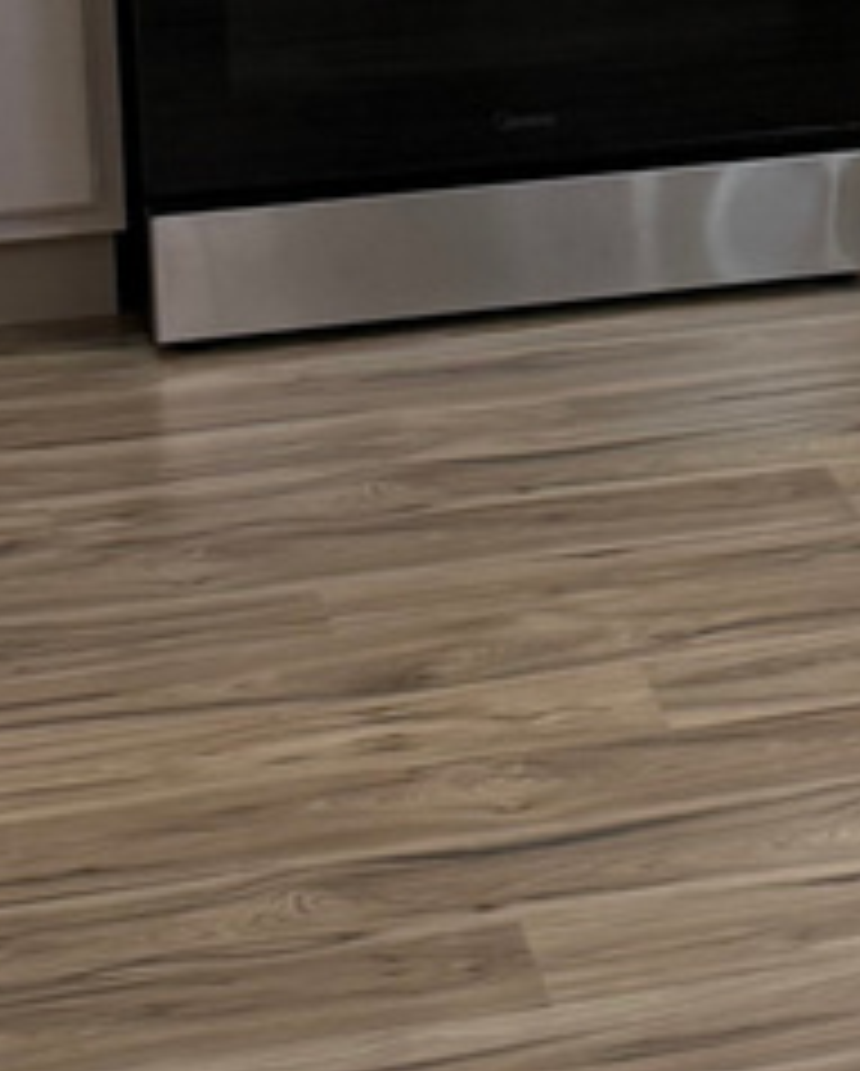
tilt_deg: -12.7
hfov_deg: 9.6
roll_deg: -1.1
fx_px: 4795
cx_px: 1729
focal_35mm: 151
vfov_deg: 12.5
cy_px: -81
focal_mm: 6.76
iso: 125
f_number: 1.78
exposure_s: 1/121
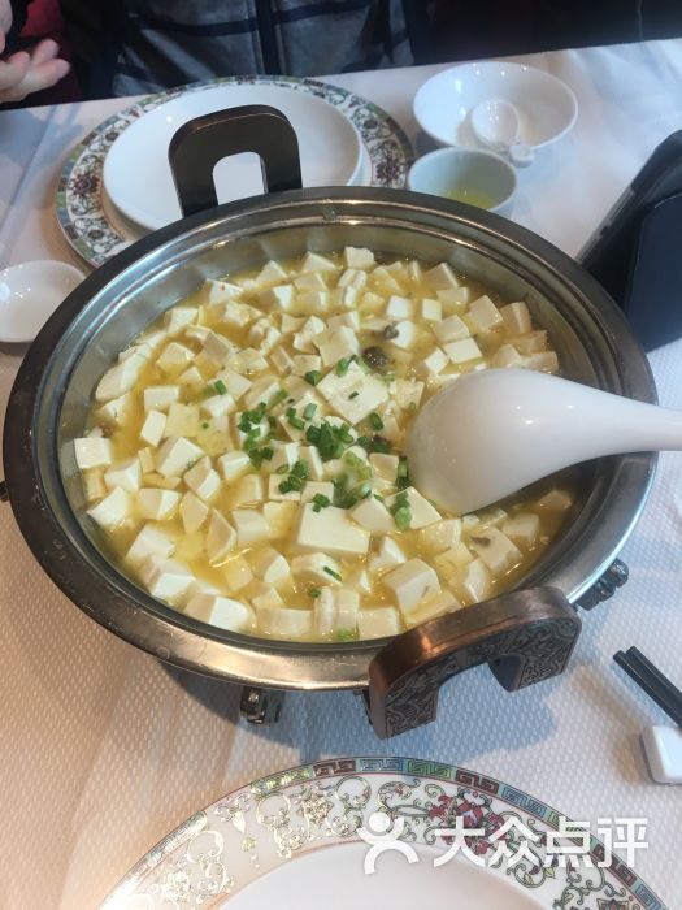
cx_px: 341
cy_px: 455
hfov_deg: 48.2
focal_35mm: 29
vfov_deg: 61.7
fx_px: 762
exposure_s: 1/33
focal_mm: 4.15
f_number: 2.2
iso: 25
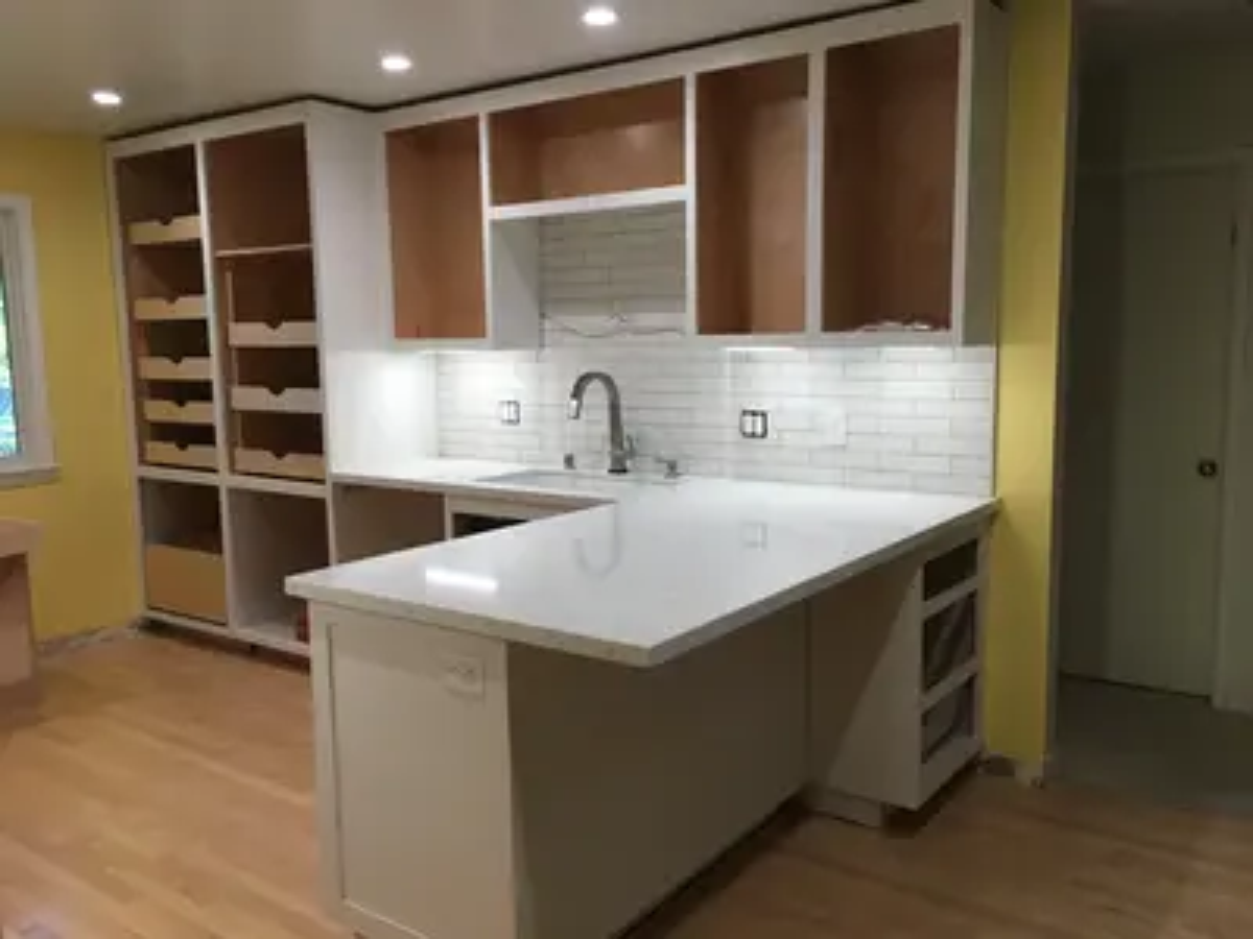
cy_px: 470
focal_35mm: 29
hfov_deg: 61.7
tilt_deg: -7.0
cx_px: 626
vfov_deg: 48.2
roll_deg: +0.8
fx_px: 1050
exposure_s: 1/30
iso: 64
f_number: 2.2
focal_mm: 4.15
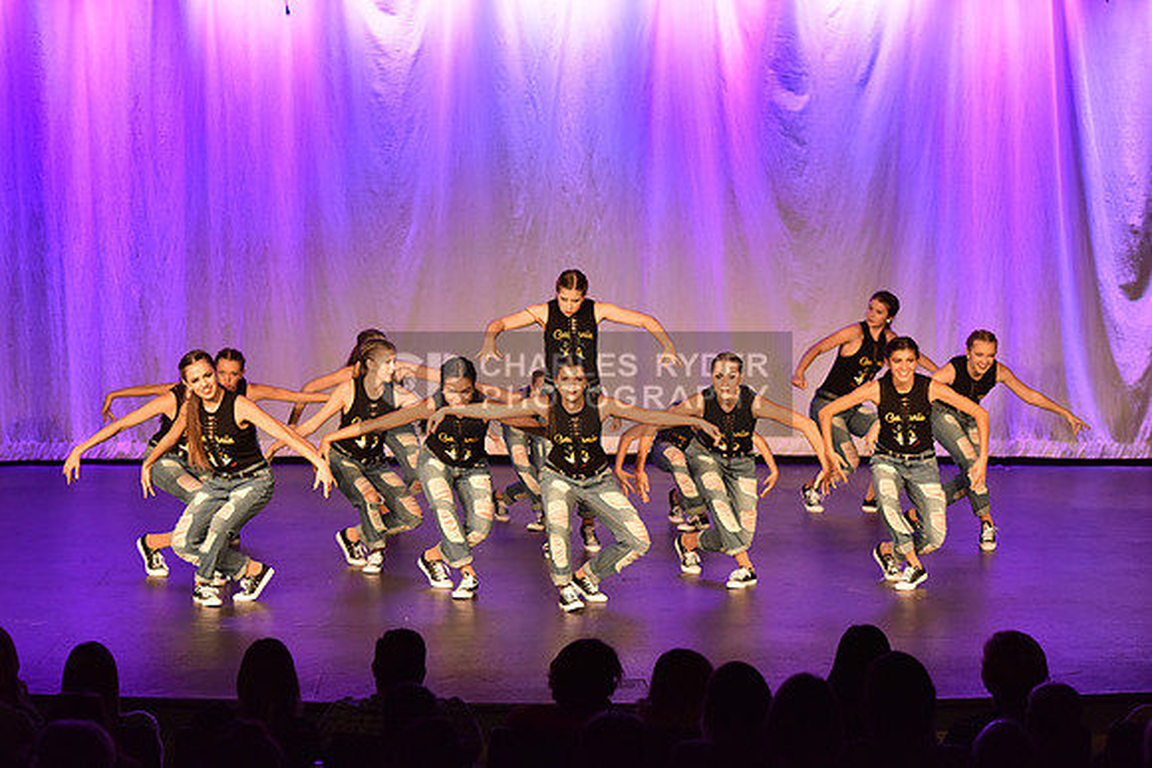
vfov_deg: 13.0
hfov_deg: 19.5
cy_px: 384
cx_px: 576
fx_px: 3361
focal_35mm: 105
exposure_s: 1/500
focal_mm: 105
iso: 2000
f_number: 4
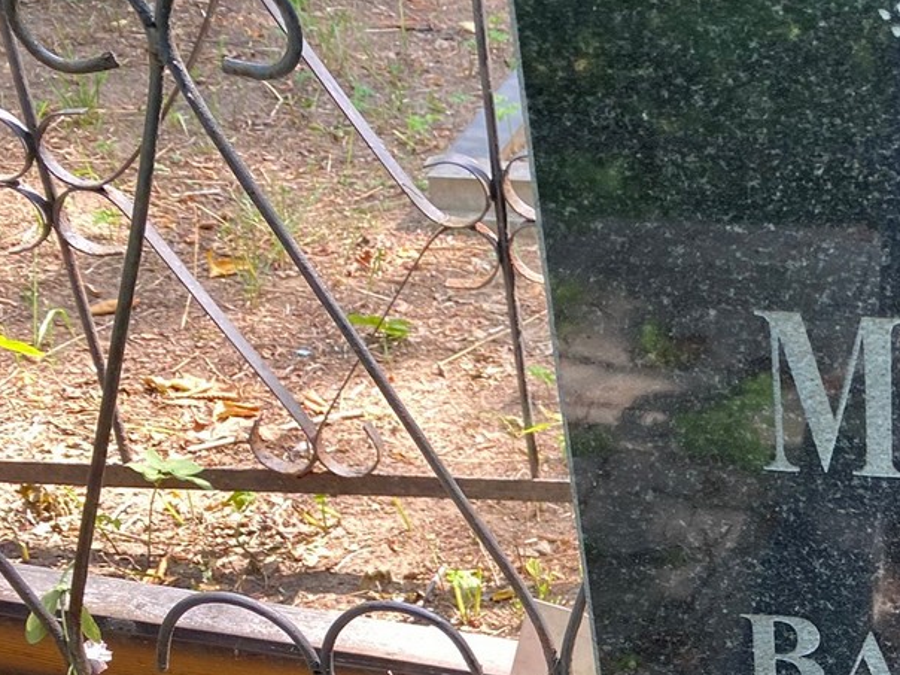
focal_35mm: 62
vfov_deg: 22.7
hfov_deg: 27.6
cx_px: 1070
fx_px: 1612
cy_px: 679
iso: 64
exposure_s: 1/121
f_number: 1.8
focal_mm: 4.25
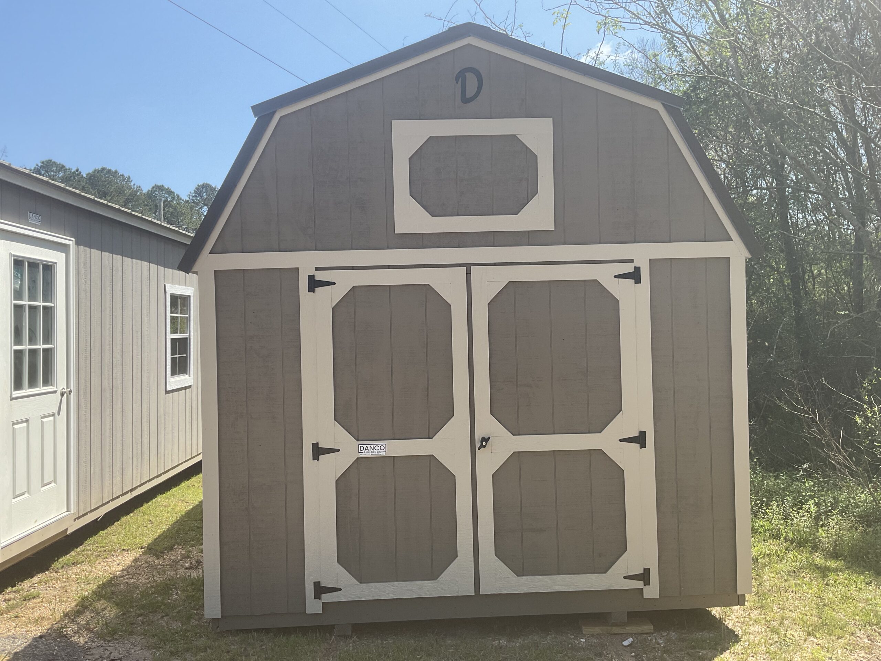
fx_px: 738
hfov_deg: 61.7
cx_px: 440
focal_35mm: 29
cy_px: 330
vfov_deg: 48.2
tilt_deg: -1.5
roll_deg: +3.6
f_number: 1.8
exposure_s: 1/978
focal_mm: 3
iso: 16
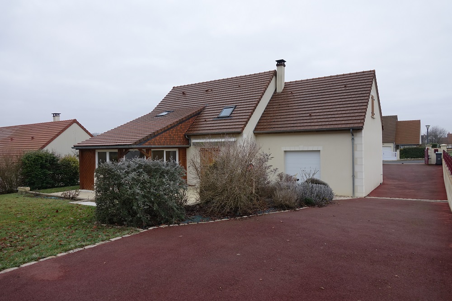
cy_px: 150
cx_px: 226
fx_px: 301
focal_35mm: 24
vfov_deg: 53.1
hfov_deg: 73.8
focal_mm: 8.8
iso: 100
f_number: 2.4
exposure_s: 1/250
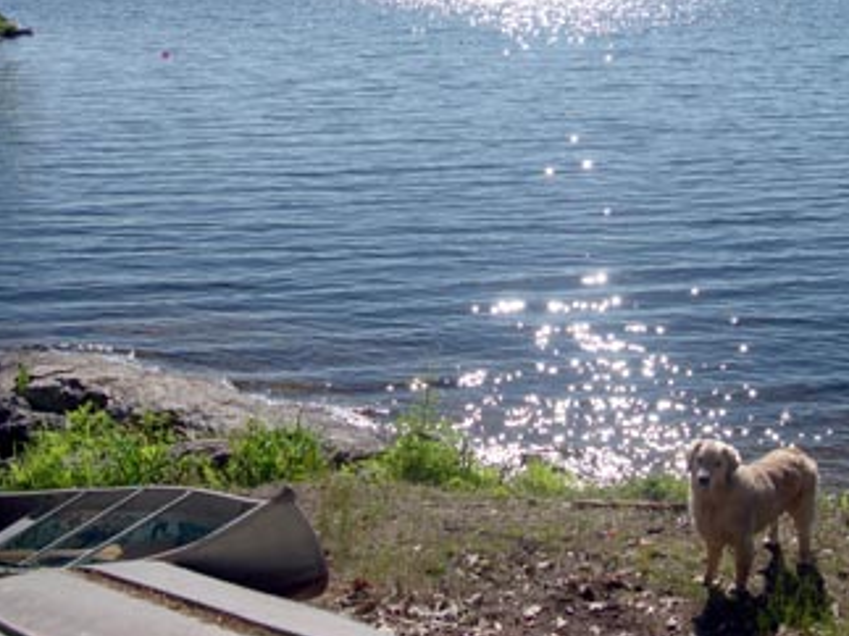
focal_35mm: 53
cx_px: 484
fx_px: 1299
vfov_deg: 27.4
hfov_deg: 36.1
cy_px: 218
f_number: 7.6
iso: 100
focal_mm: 8
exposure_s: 1/338
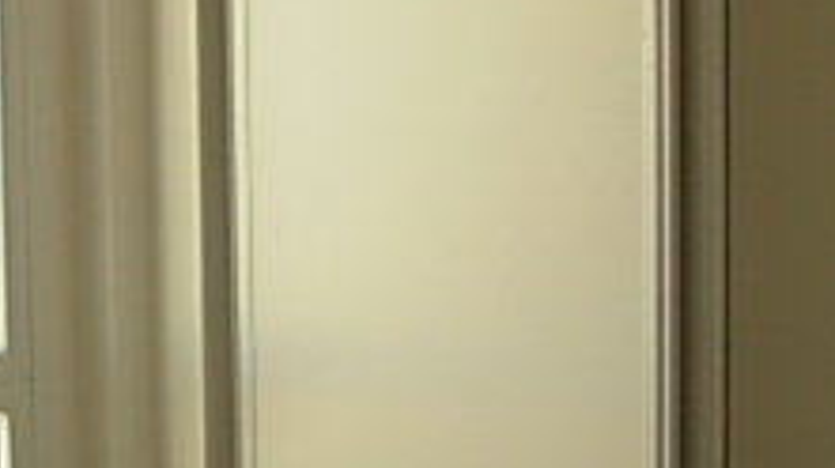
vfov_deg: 10.0
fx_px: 2655
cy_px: 438
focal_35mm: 120
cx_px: 219
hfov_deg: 17.8
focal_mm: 6.3
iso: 50
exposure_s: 1/58.7
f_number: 2.9
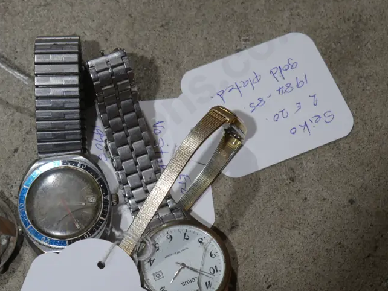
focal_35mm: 118
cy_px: 179
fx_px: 1323
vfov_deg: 12.6
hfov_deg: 16.6
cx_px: 81
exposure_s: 1/80
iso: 250
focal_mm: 37
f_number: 5.5
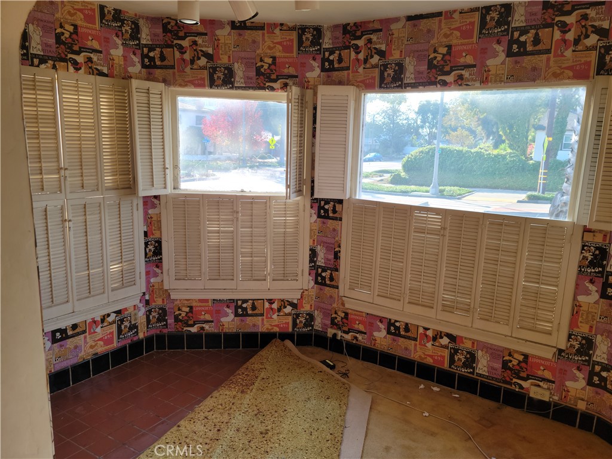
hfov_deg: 63.4
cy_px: 230
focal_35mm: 28
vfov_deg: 49.7
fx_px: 495
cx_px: 306
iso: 32
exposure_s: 1/60
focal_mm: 5.9
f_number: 2
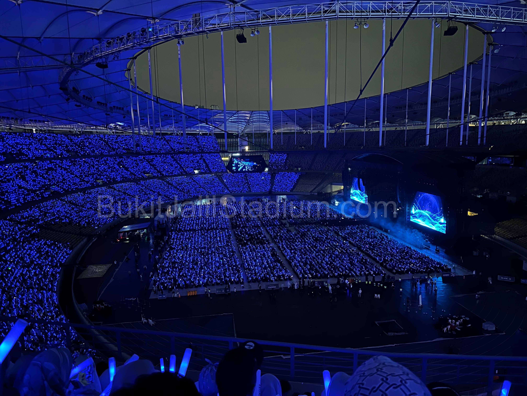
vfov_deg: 56.8
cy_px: 198
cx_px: 264
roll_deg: +1.3
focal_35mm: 24
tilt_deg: -7.7
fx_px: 365
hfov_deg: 71.6
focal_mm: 6.86
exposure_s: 1/15
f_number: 1.78
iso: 2500
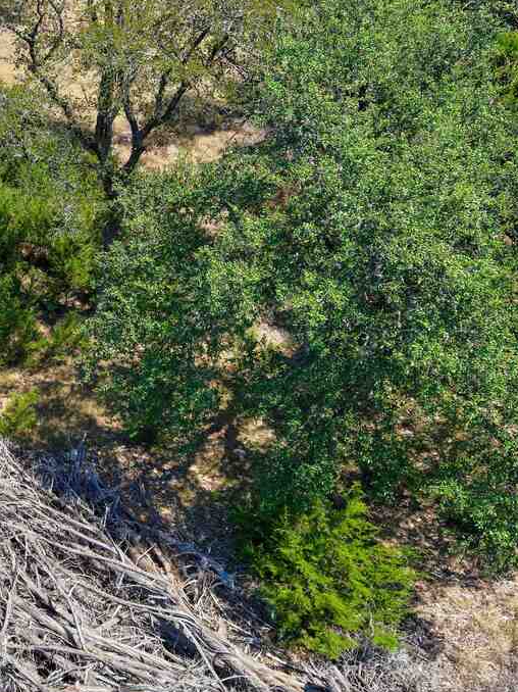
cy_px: 306
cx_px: -34
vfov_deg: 37.5
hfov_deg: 26.6
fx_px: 1018
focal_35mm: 51
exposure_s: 1/100
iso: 100
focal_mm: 8.67
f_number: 1.8
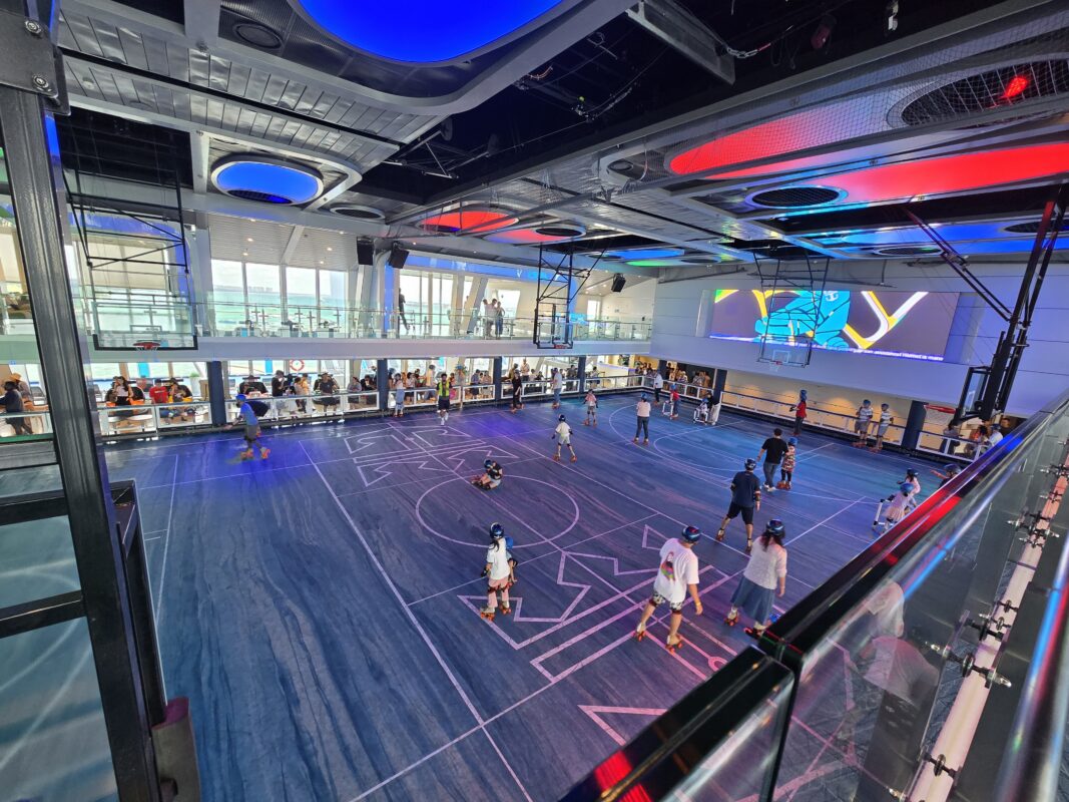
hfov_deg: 106.2
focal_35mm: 13
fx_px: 401
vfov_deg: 89.9
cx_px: 534
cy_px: 401
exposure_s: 1/61
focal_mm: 2.2
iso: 100
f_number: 2.2
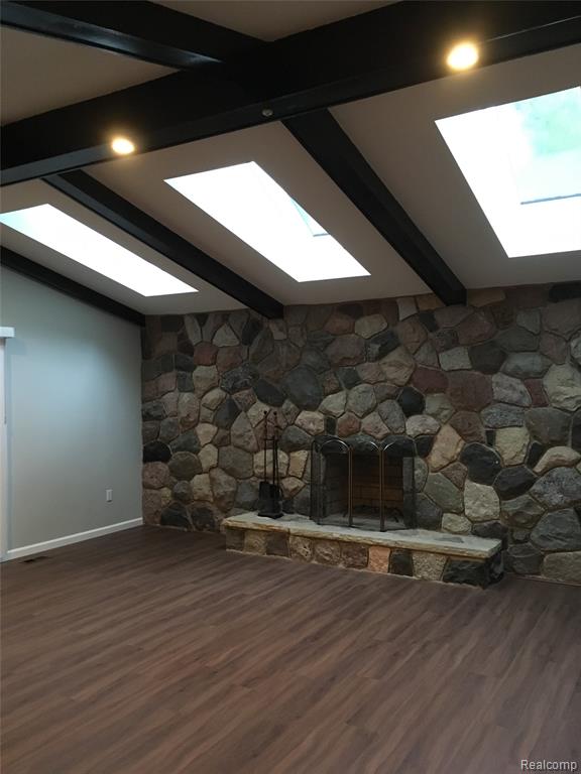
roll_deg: +0.9
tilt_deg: +1.3
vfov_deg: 61.7
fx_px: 649
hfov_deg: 48.2
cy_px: 387
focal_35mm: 29
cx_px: 290
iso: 250
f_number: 2.2
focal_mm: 4.15
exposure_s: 1/30
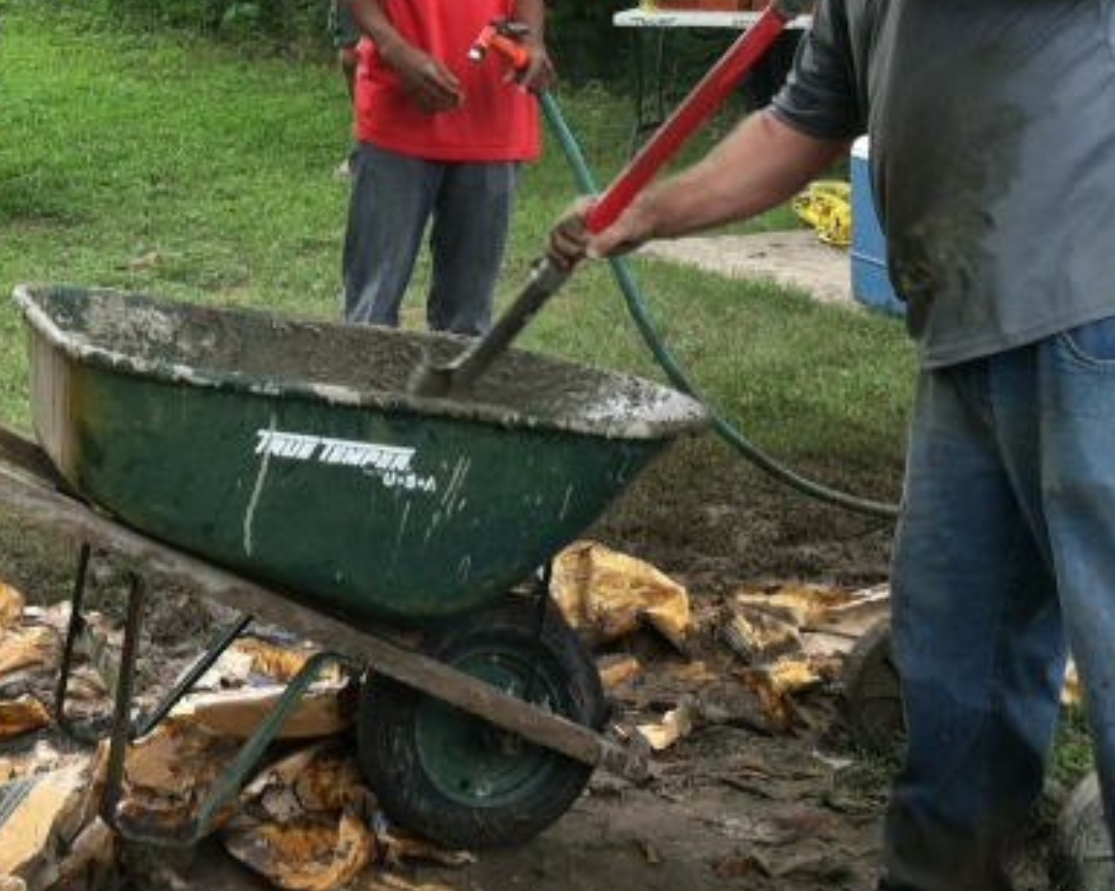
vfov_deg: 16.4
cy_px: -96
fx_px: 3002
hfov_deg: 20.9
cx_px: 285
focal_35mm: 91
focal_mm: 3.85
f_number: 2.8
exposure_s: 1/130
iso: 80
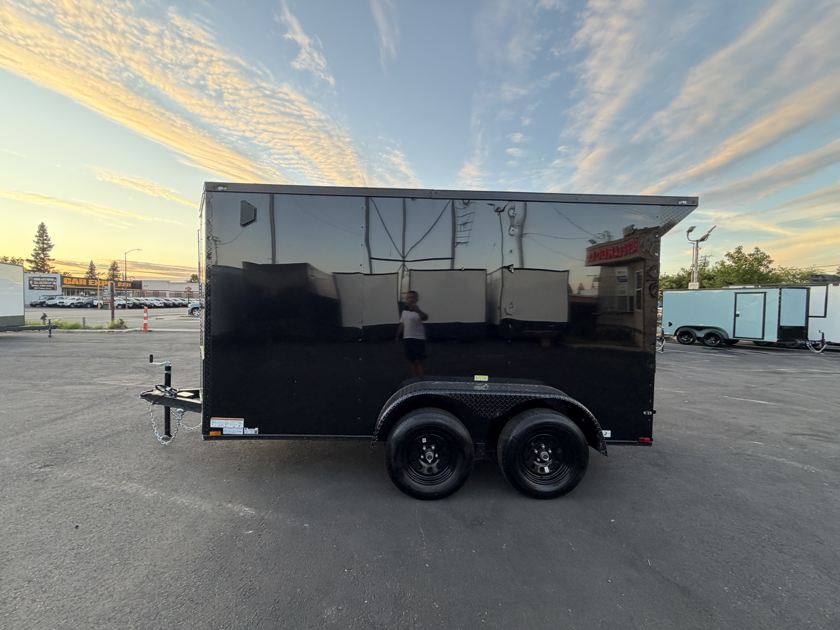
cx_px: 420
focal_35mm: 14
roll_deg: +0.4
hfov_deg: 102.1
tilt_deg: +1.0
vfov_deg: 85.7
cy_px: 315
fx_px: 340
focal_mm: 2.22
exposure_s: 1/121
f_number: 2.2
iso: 100
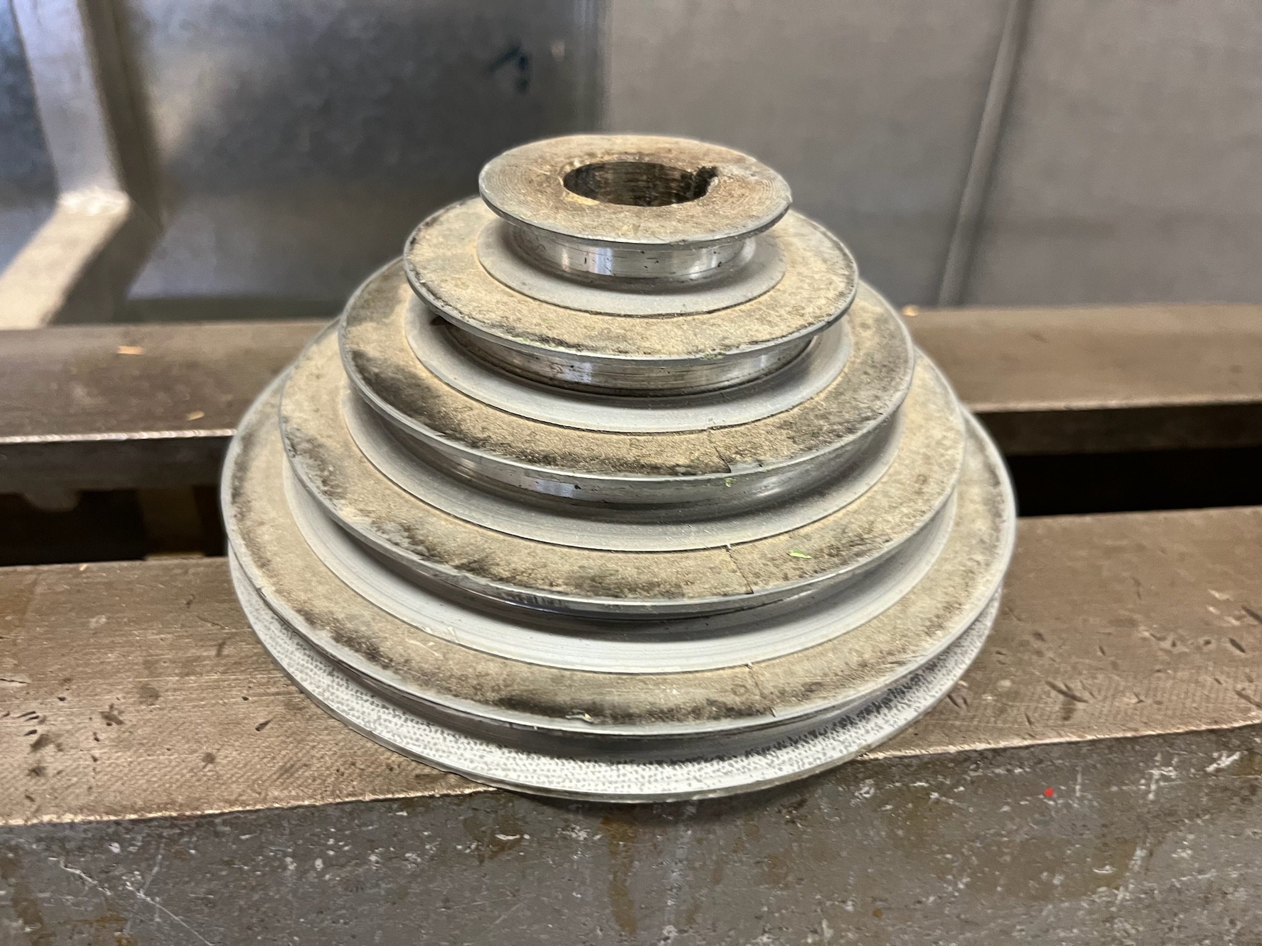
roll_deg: -0.7
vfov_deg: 53.1
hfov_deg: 67.3
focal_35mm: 26
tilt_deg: -35.2
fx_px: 948
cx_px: 631
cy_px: 473
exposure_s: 1/50
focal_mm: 5.1
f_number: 1.6
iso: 200
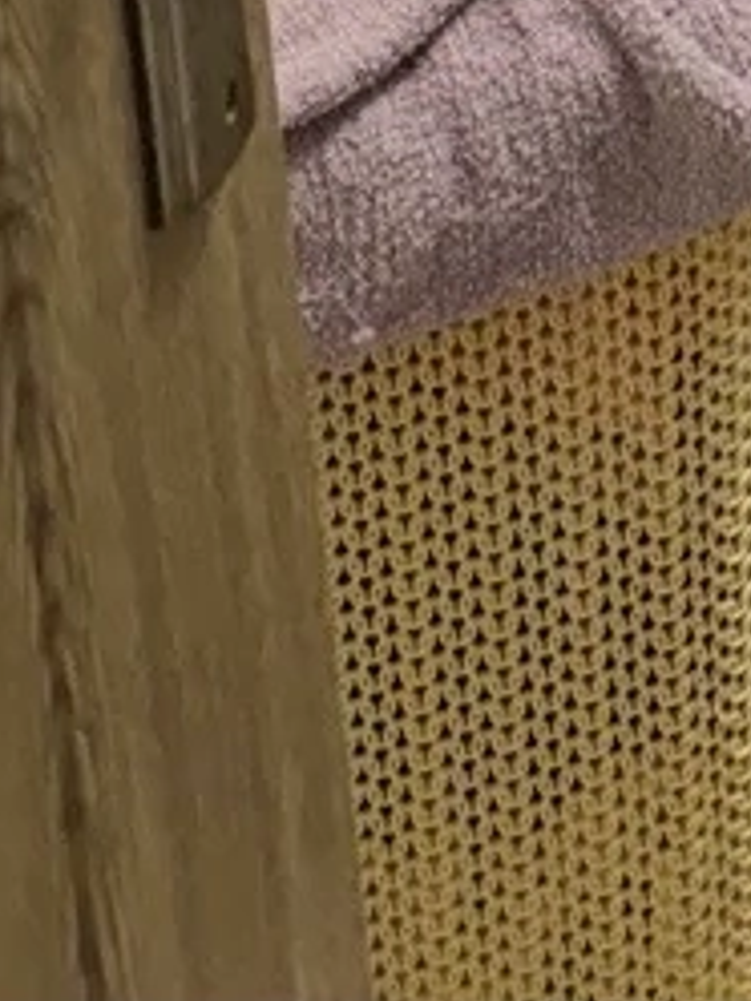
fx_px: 3732
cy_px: -1679
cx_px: 1207
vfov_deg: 11.5
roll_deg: +4.6
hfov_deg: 11.0
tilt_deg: -7.2
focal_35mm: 129
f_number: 1.78
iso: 160
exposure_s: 1/50
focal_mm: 6.76
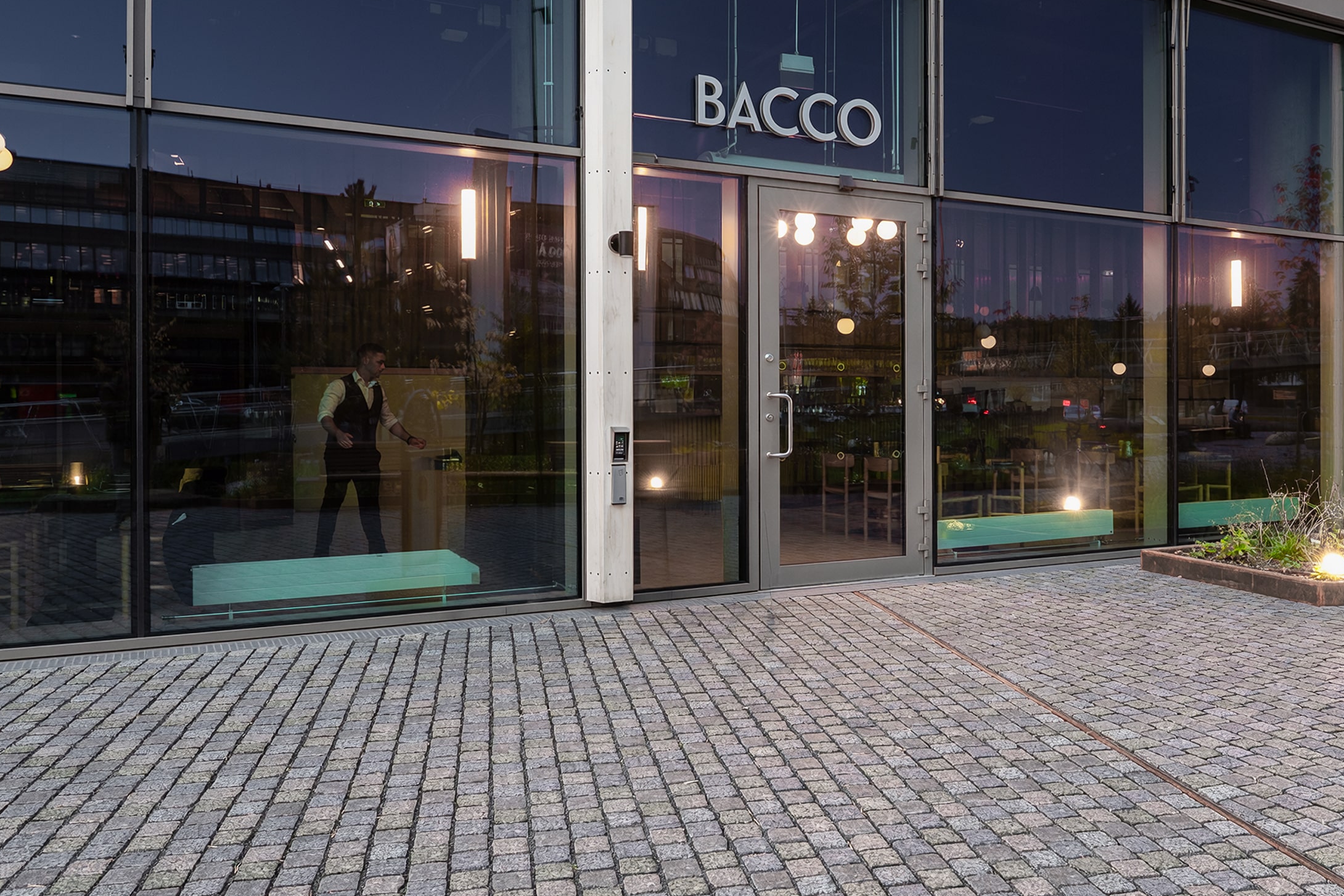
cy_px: 365
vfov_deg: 56.9
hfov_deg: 77.7
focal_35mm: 22
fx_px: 821
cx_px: 801
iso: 125
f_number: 6.3
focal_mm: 16
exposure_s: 1/160
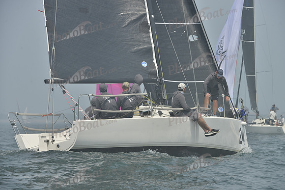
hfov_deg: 10.3
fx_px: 1584
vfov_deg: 6.9
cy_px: 95
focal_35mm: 200
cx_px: 142
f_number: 9
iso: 280
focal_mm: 200
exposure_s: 1/1000
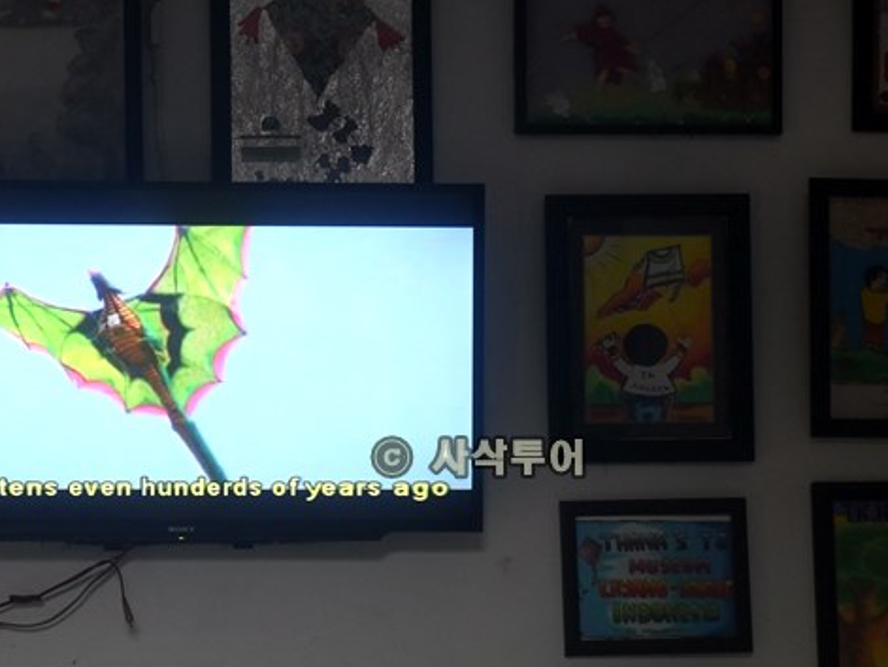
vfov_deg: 12.4
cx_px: 175
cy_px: 357
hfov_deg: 16.3
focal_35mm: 120
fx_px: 3081
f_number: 4.5
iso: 2000
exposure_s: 1/80
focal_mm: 70
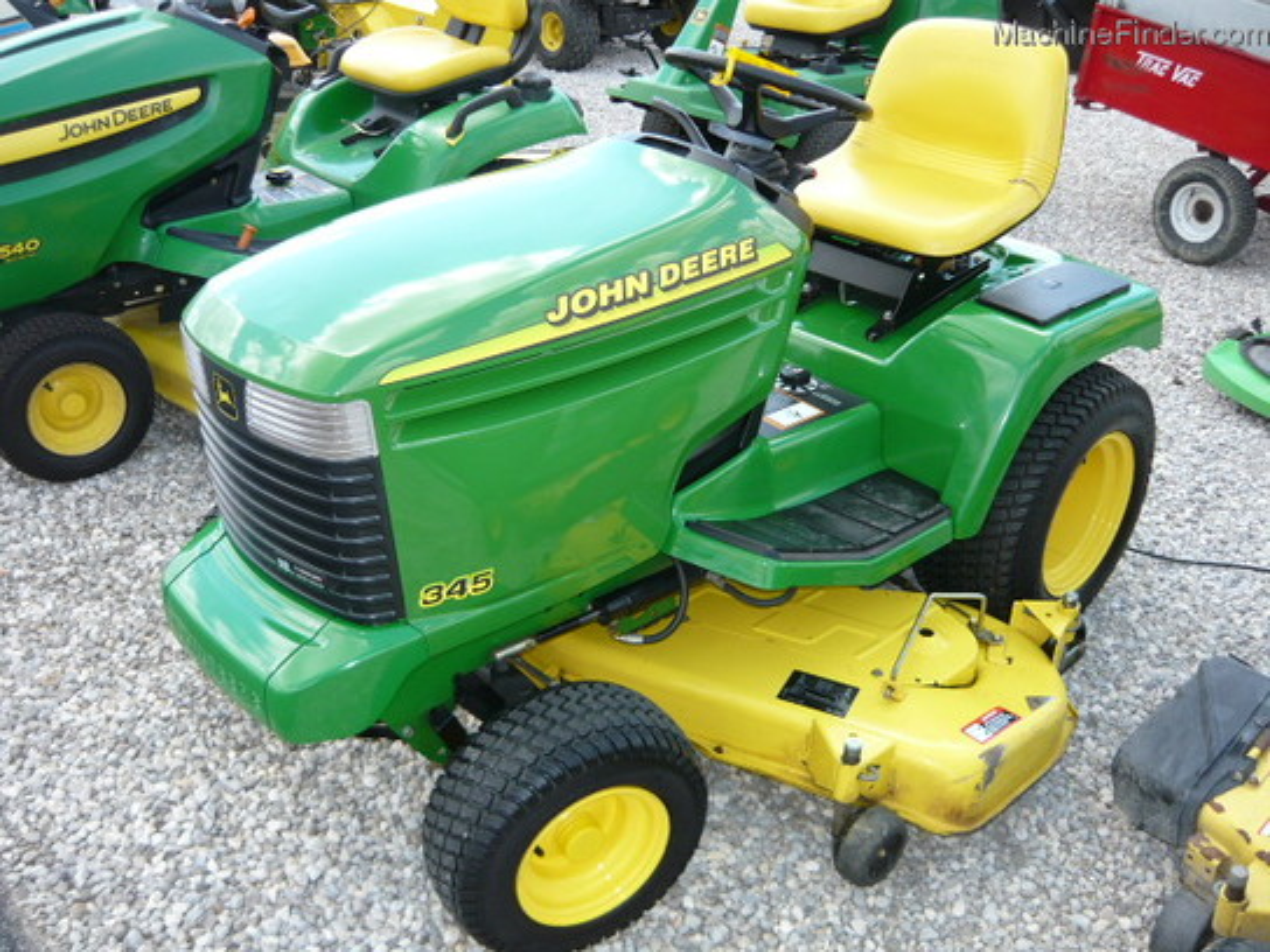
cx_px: 635
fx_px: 1211
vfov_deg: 42.9
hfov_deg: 55.4
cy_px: 476
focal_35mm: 33
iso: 100
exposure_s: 1/320
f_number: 2.8
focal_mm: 5.5
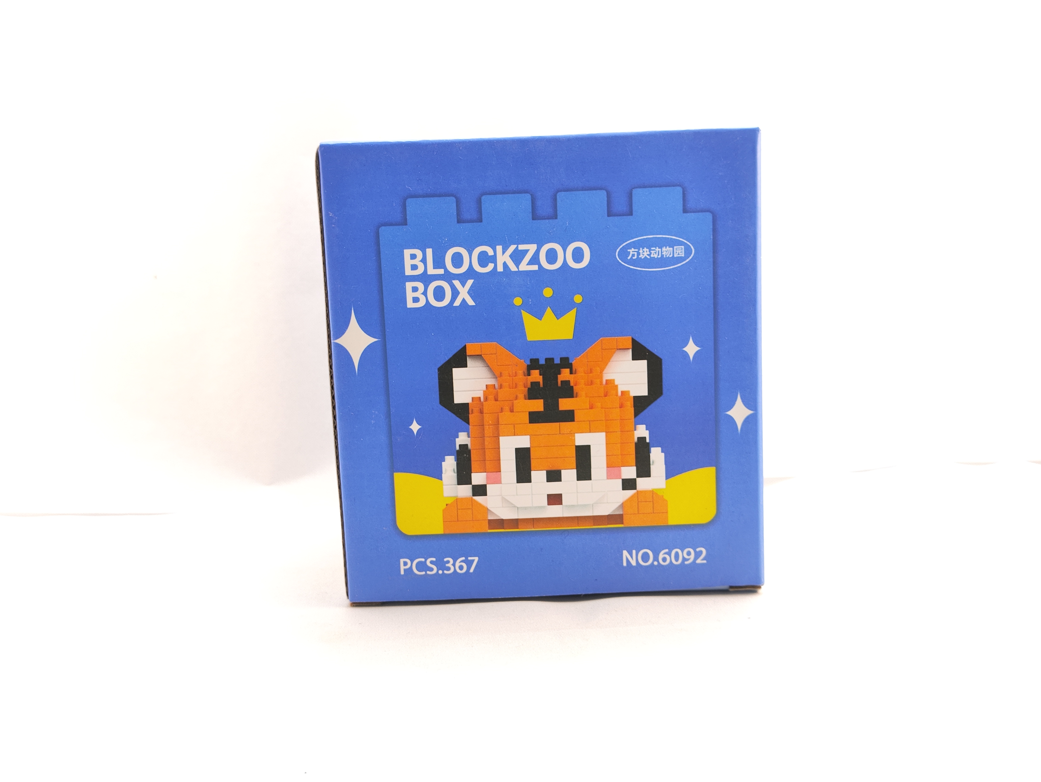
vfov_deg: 56.9
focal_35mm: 24
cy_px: 391
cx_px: 520
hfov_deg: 71.6
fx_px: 722
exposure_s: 1/25
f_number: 1.8
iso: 50
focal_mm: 4.68
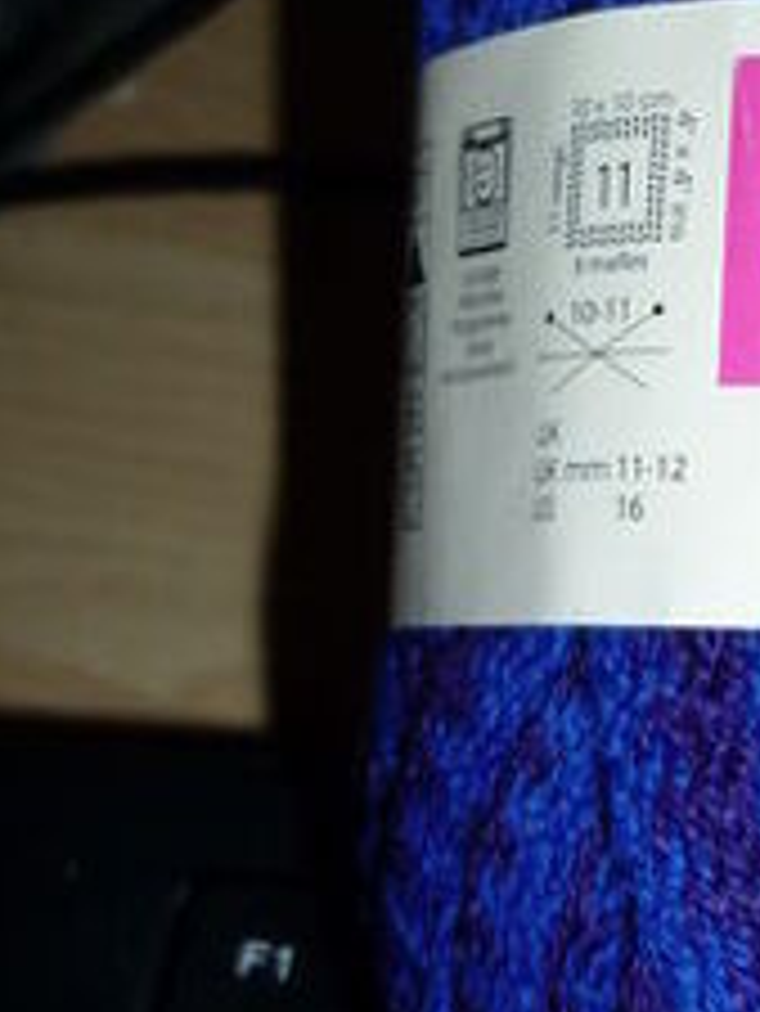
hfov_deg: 15.2
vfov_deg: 20.9
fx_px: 2749
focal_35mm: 94
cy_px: 463
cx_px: 926
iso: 100
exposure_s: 1/125
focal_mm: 5.5
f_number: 2.8
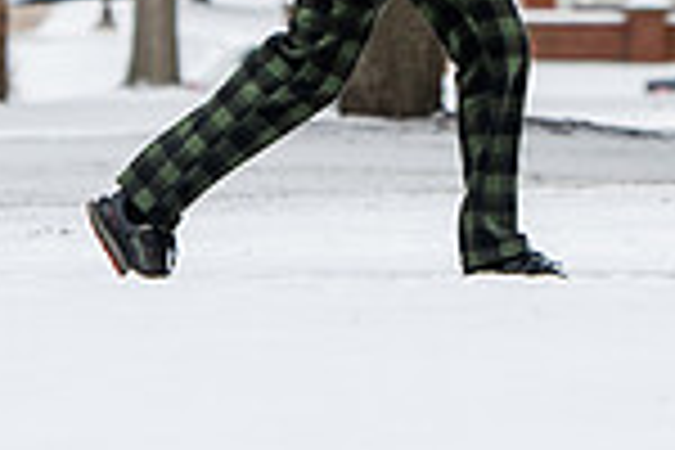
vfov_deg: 3.2
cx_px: 441
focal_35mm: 433
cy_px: -389
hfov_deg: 4.8
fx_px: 8118
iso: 125
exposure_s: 1/640
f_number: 4
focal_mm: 112
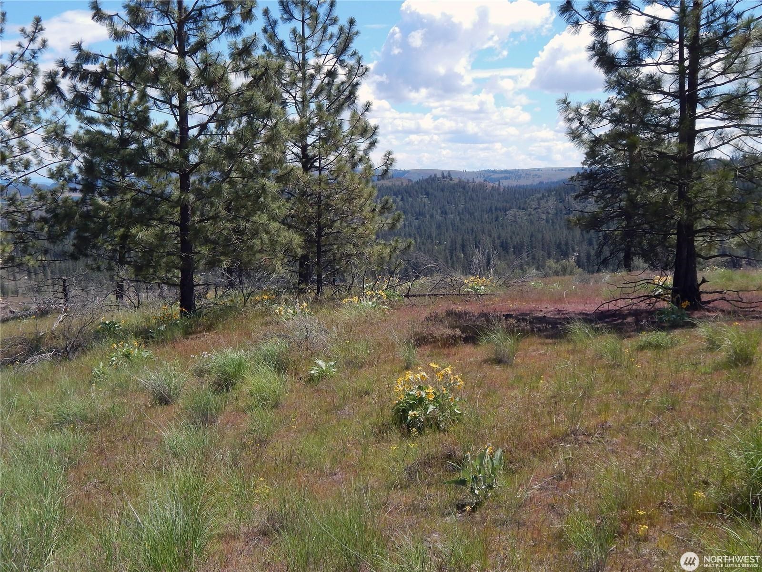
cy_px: 286
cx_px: 381
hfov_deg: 49.0
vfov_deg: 37.7
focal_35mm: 38
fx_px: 836
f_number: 3.4
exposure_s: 1/1250
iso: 125
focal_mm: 6.8
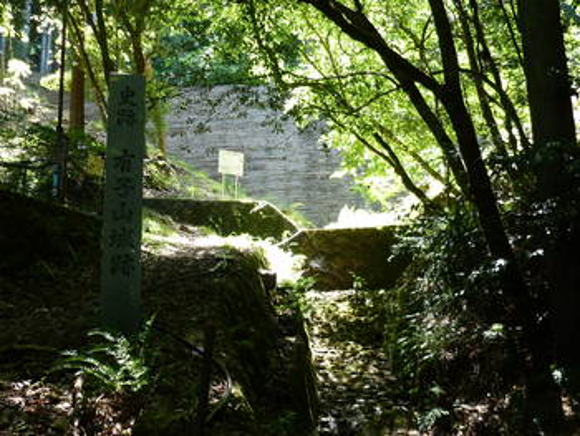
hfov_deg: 51.3
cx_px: 290
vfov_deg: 39.7
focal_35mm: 36
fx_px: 604
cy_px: 218
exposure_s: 1/30
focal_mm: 4.1
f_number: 3.3
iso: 100
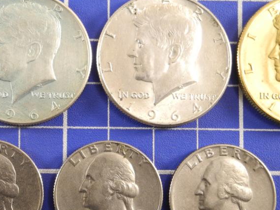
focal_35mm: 63
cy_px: 174
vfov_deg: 22.9
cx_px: 43
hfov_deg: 29.8
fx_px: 510
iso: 100
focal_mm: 7.4
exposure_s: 1/34.1
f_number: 3.2
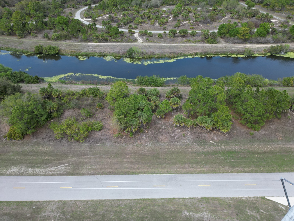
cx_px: 147
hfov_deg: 71.6
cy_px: 110
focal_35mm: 24
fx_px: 204
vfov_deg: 56.8
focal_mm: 6.72
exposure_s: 1/1250
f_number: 1.7
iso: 100
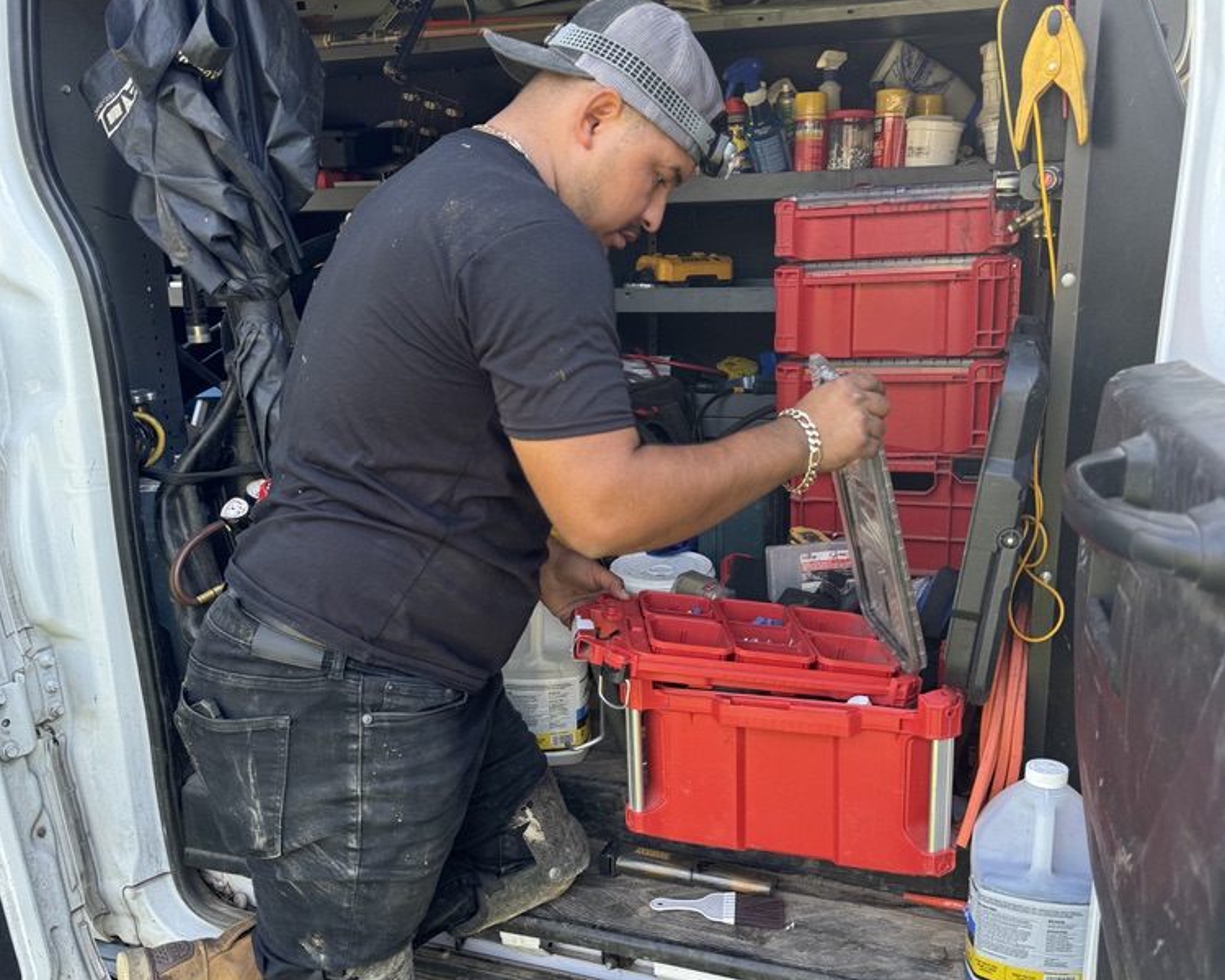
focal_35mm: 32
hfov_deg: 55.7
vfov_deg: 45.5
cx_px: 599
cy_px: 590
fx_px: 1160
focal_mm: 6.76
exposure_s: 1/121
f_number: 1.78
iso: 64
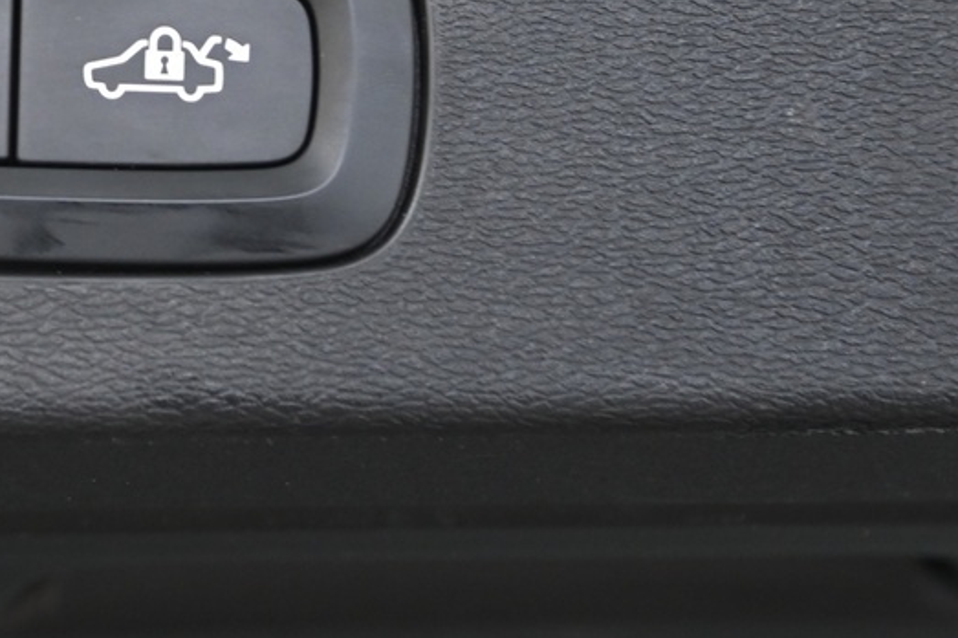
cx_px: -29
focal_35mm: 205
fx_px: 5452
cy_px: 35
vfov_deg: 6.7
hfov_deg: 10.0
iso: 2000
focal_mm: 66
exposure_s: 1/60
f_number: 4
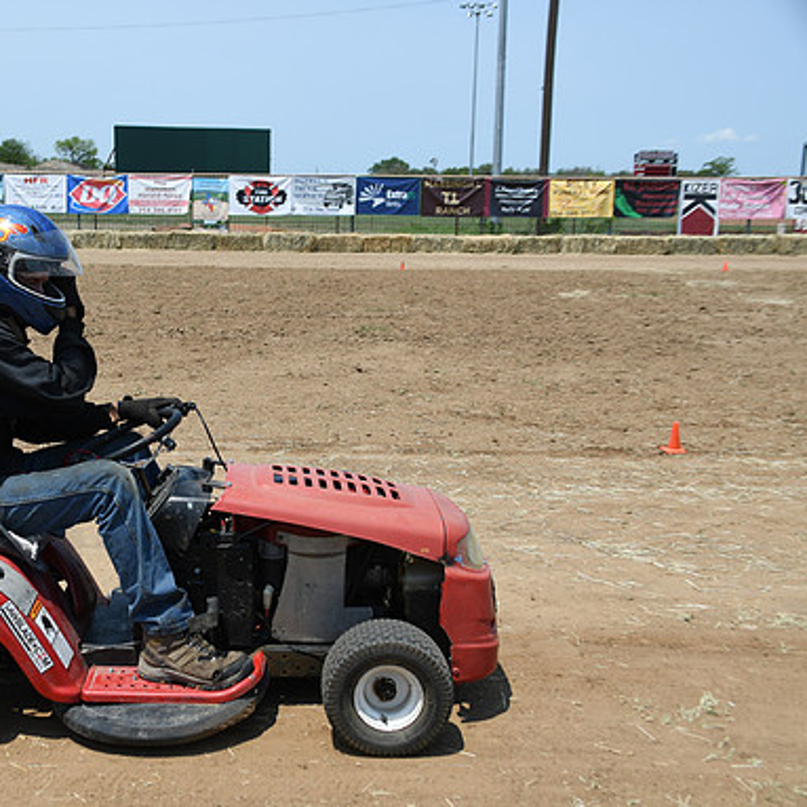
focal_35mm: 54
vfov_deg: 31.6
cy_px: 401
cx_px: 234
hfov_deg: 31.2
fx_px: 1424
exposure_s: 1/1000
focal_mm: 28
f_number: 5
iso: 100
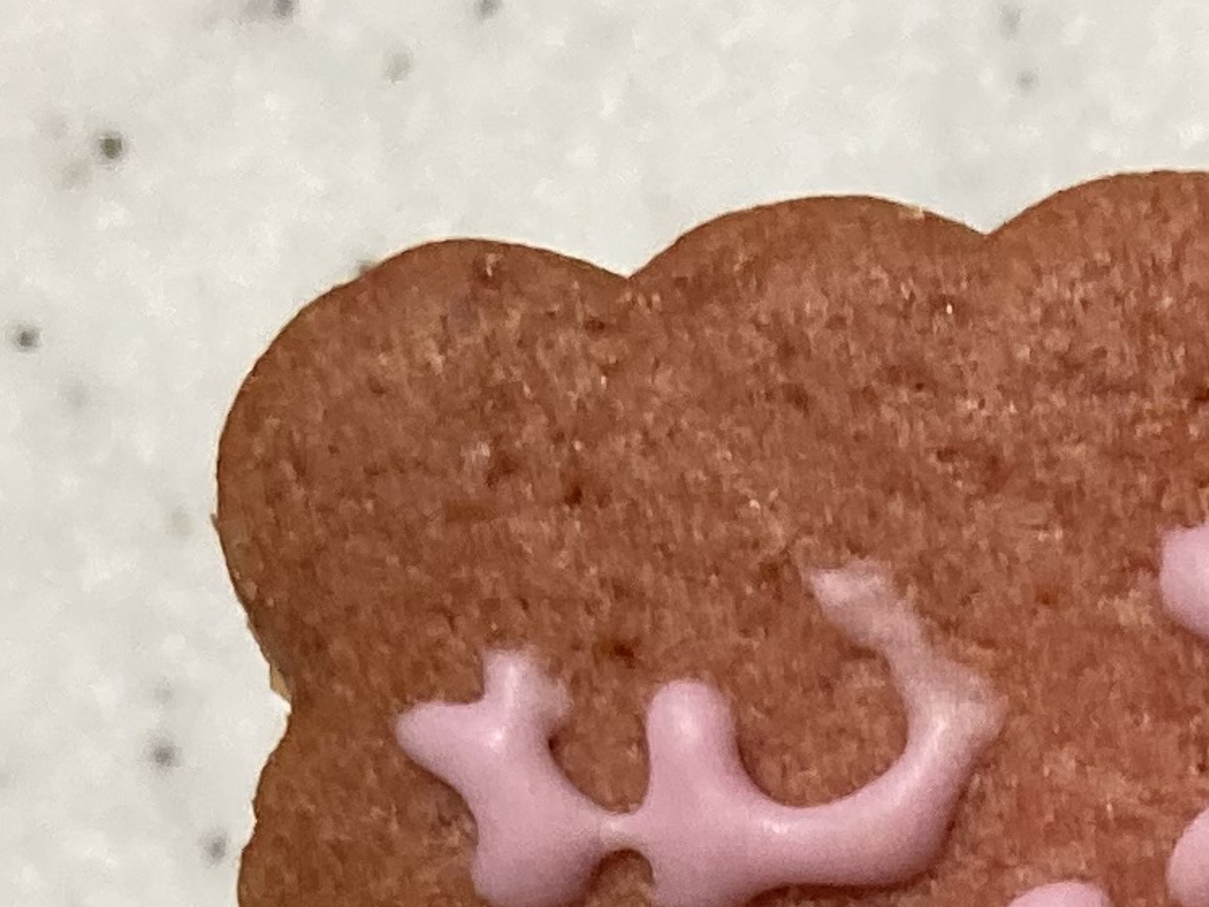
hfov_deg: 12.7
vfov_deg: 8.7
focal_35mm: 151
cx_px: 1508
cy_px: 2344
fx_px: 5274
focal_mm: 3.99
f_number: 1.8
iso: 160
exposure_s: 1/60
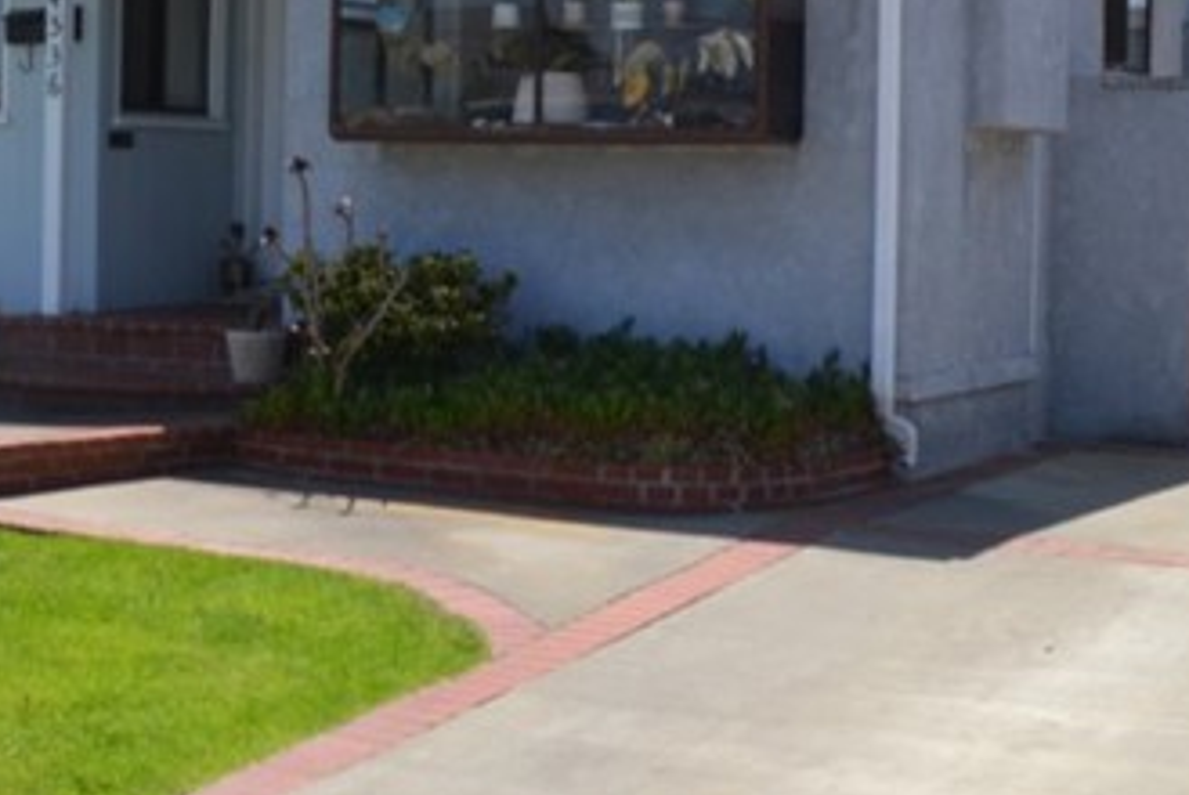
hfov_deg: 23.4
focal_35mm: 84
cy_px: 172
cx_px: 87
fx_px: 2777
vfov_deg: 16.2
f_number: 8
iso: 100
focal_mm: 18
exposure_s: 1/200
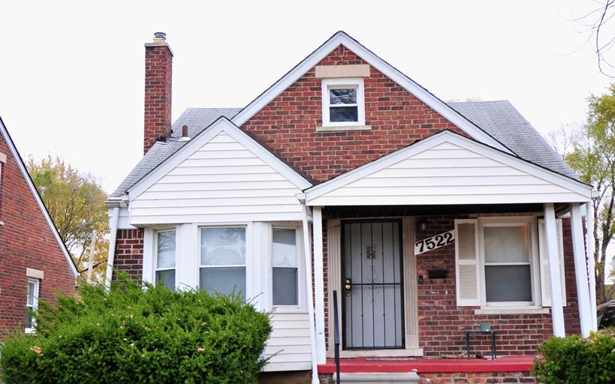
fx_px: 704
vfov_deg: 30.5
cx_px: 342
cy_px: 215
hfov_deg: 47.1
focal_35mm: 42
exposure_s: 1/160
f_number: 4.5
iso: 400
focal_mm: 22
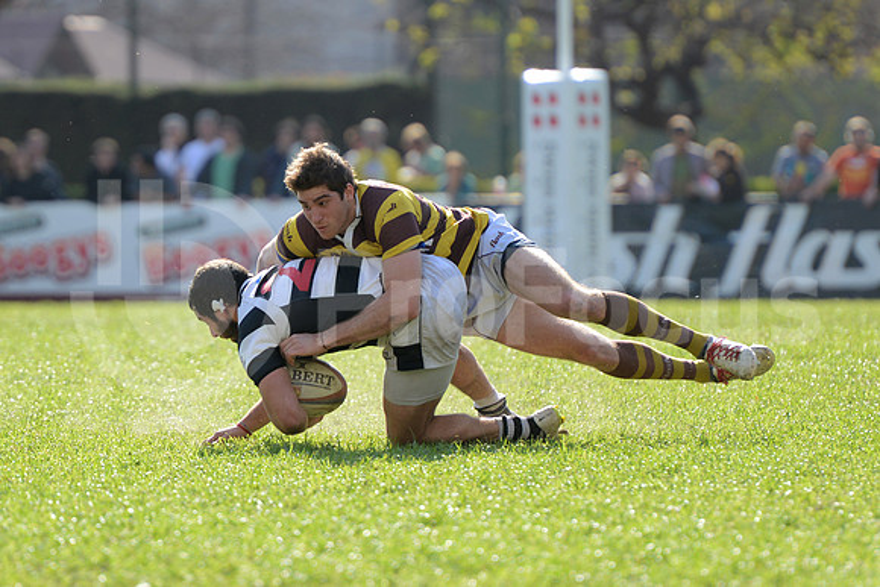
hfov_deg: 7.6
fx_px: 6601
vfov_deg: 5.1
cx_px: 440
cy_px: 294
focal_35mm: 270
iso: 320
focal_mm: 270
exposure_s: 1/800
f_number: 4
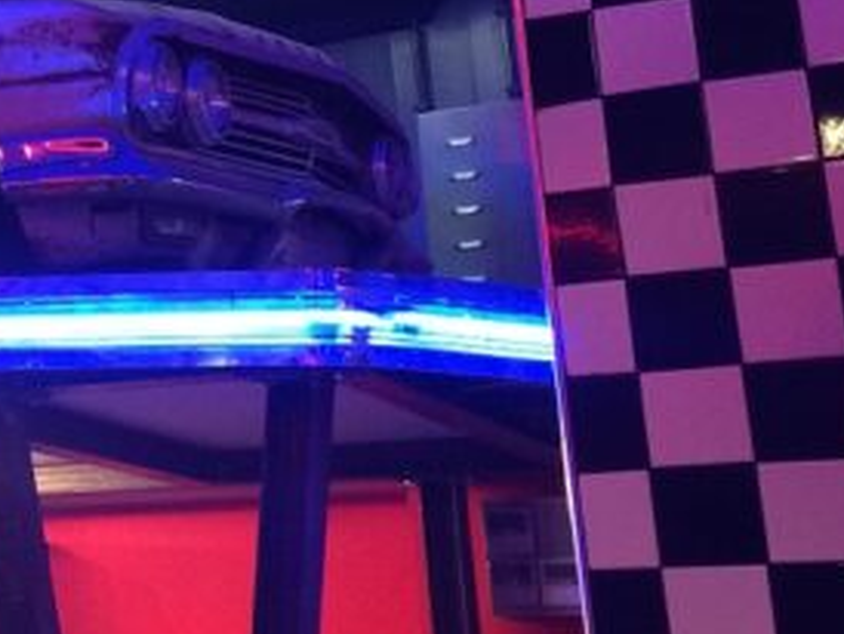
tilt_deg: +14.6
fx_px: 2196
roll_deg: +0.5
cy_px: 40
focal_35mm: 90
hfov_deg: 19.6
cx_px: -317
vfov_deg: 16.2
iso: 64
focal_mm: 4.15
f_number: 2.2
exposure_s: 1/33
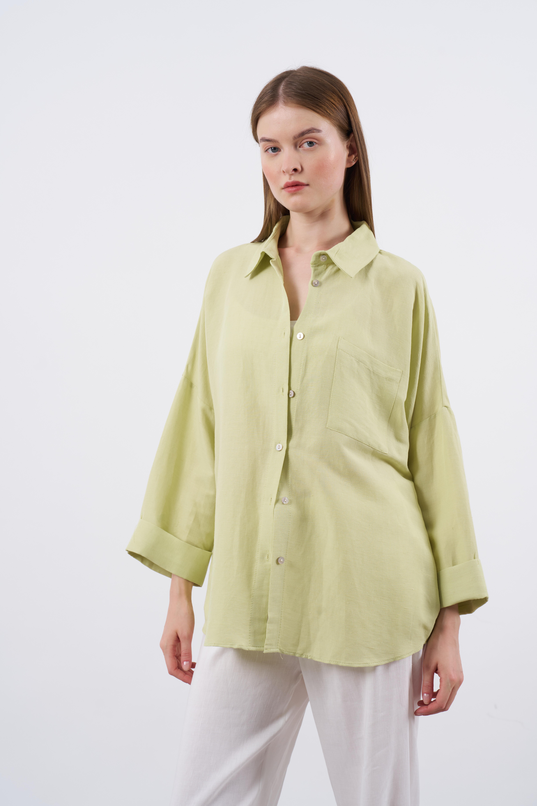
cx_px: 268
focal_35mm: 70
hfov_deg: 19.5
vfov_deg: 28.8
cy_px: 403
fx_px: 1566
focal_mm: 70
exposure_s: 1/160
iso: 160
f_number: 8
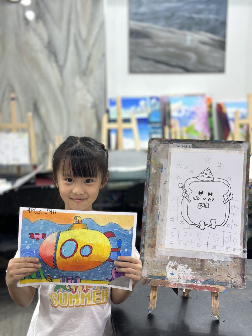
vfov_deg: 39.7
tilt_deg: -10.9
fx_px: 466
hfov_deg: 30.3
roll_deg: +0.1
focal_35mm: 48
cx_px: 126
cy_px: 168
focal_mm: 6.86
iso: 100
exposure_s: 1/100
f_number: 1.78
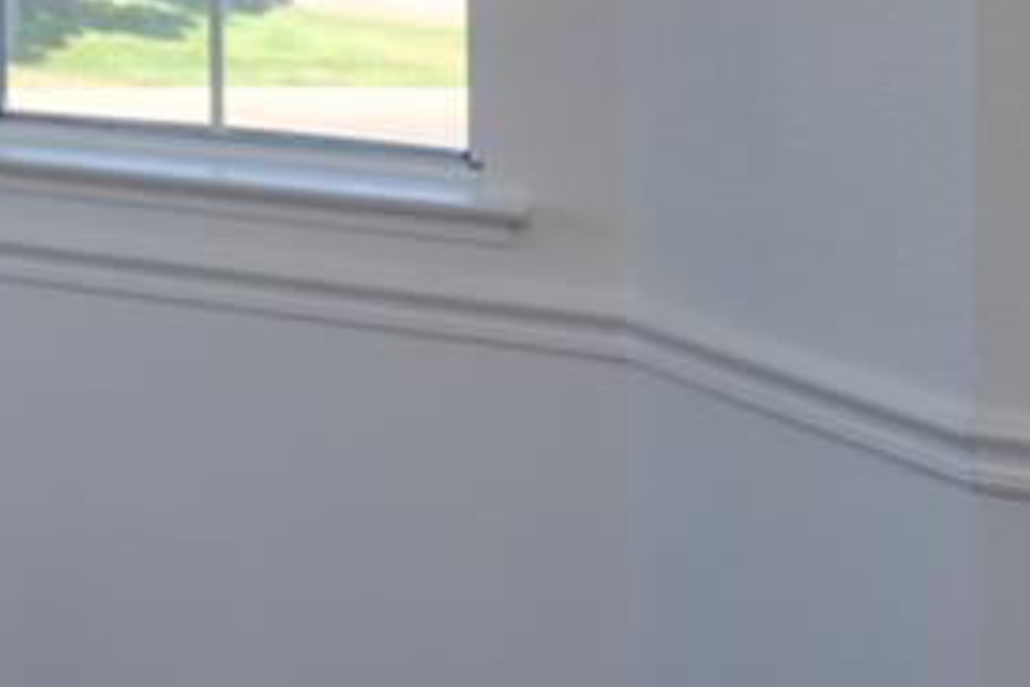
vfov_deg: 16.7
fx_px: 2203
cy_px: -200
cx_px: -890
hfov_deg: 19.1
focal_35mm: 77
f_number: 10
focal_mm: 14
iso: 400
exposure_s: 1/40
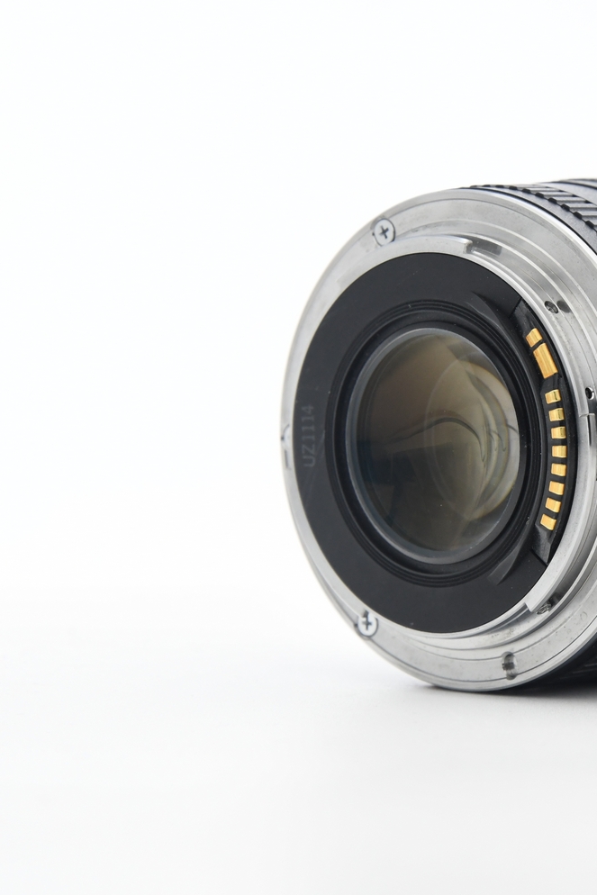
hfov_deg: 7.6
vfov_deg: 11.4
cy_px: 448
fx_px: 4500
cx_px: 591
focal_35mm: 181
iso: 1000
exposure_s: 1/125
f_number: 8
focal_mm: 80
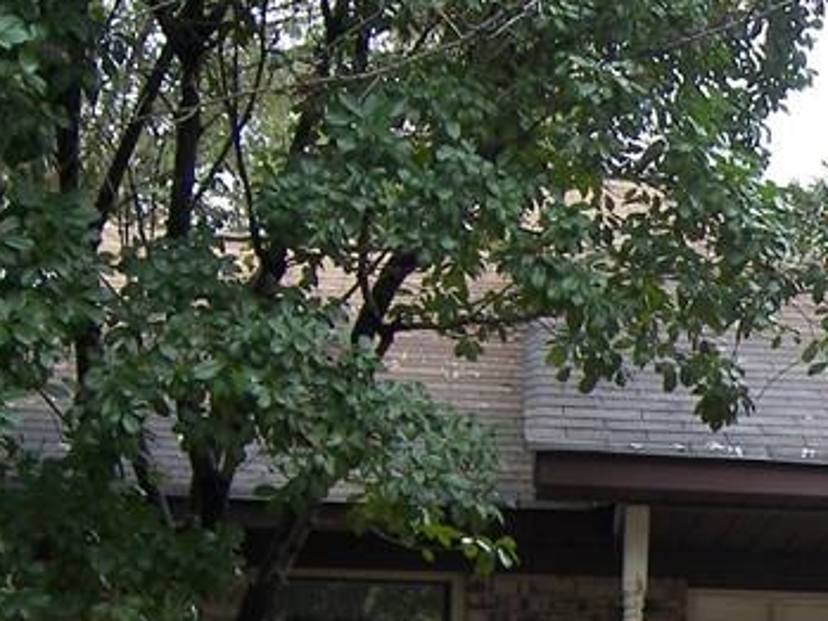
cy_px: 666
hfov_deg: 21.1
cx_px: 1049
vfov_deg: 16.9
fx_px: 2034
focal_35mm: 85
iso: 50
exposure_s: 1/60
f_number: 3.2
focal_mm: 6
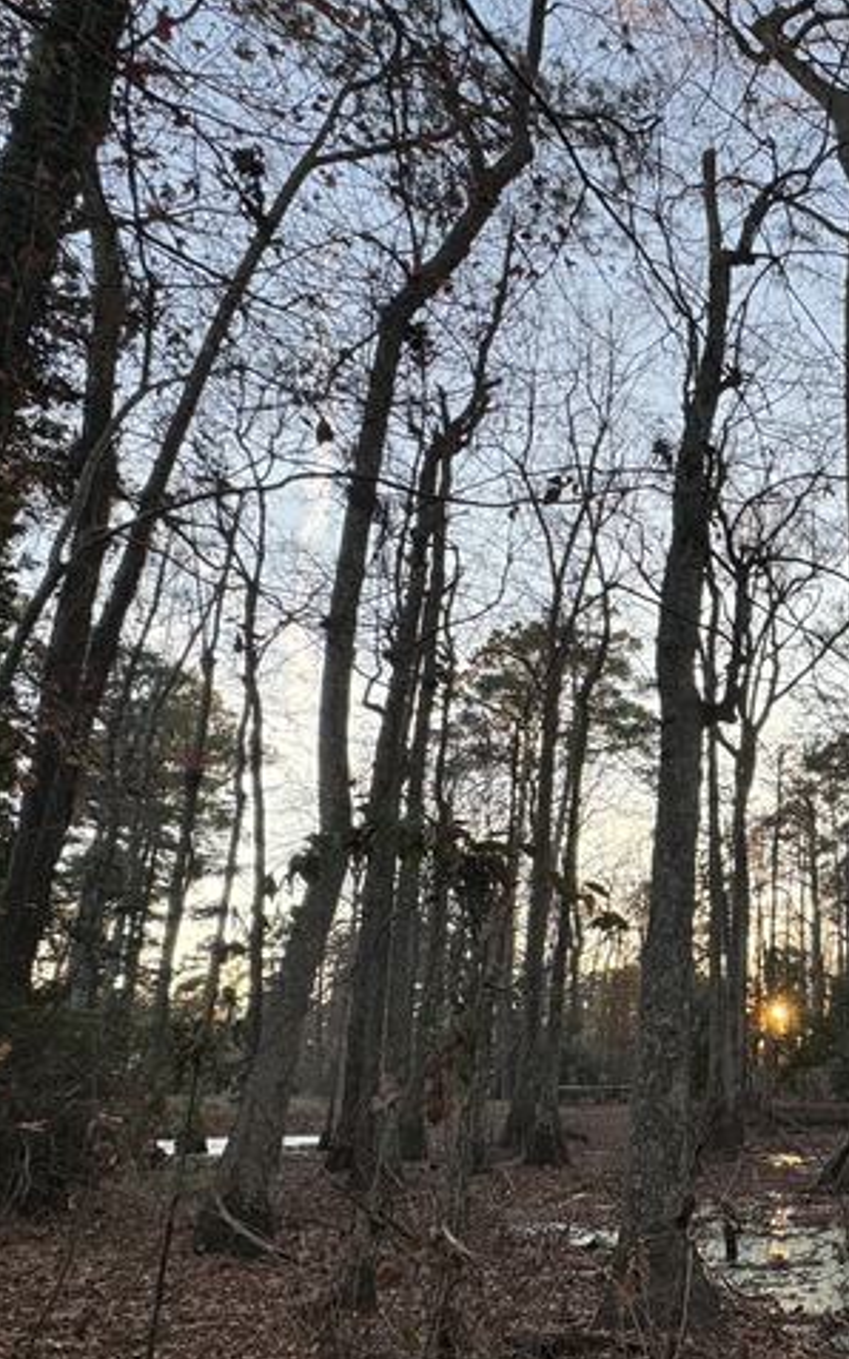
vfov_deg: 64.0
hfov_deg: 36.6
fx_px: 1074
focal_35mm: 29
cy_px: 821
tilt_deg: +13.4
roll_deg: +0.8
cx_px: 930
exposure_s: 1/173
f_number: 2.2
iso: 40
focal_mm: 2.22
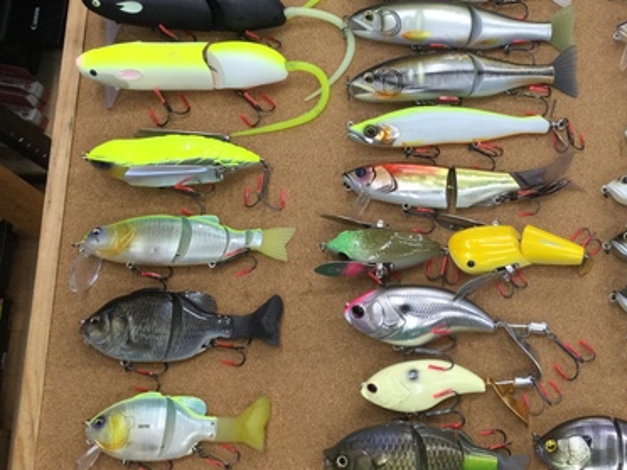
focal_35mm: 50
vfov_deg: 29.0
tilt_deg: -74.0
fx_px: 906
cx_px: 455
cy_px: 190
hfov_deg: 37.4
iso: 32
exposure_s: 1/40
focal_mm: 3.3
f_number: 2.4
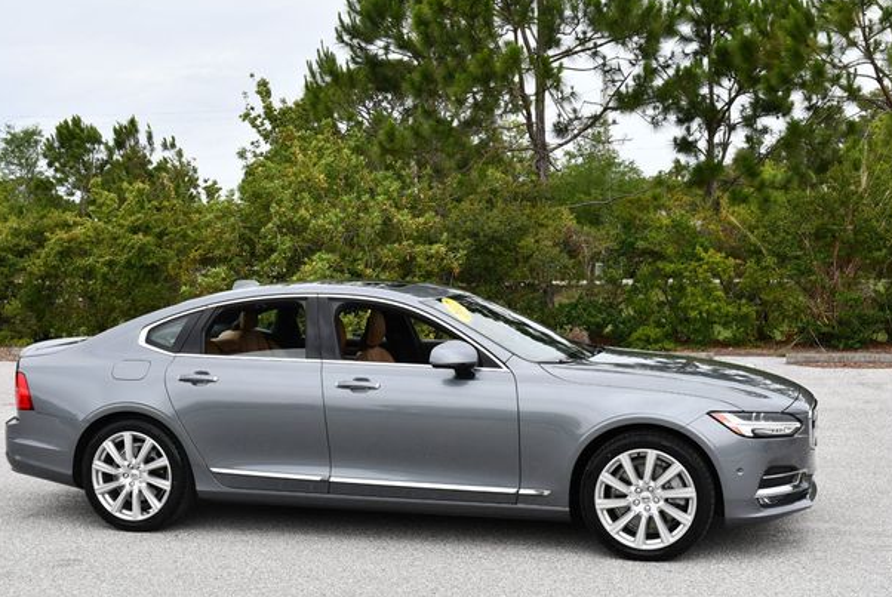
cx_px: 436
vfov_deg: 26.6
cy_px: 301
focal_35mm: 51
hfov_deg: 38.8
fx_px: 1265
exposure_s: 1/250
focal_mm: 24
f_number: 8
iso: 140
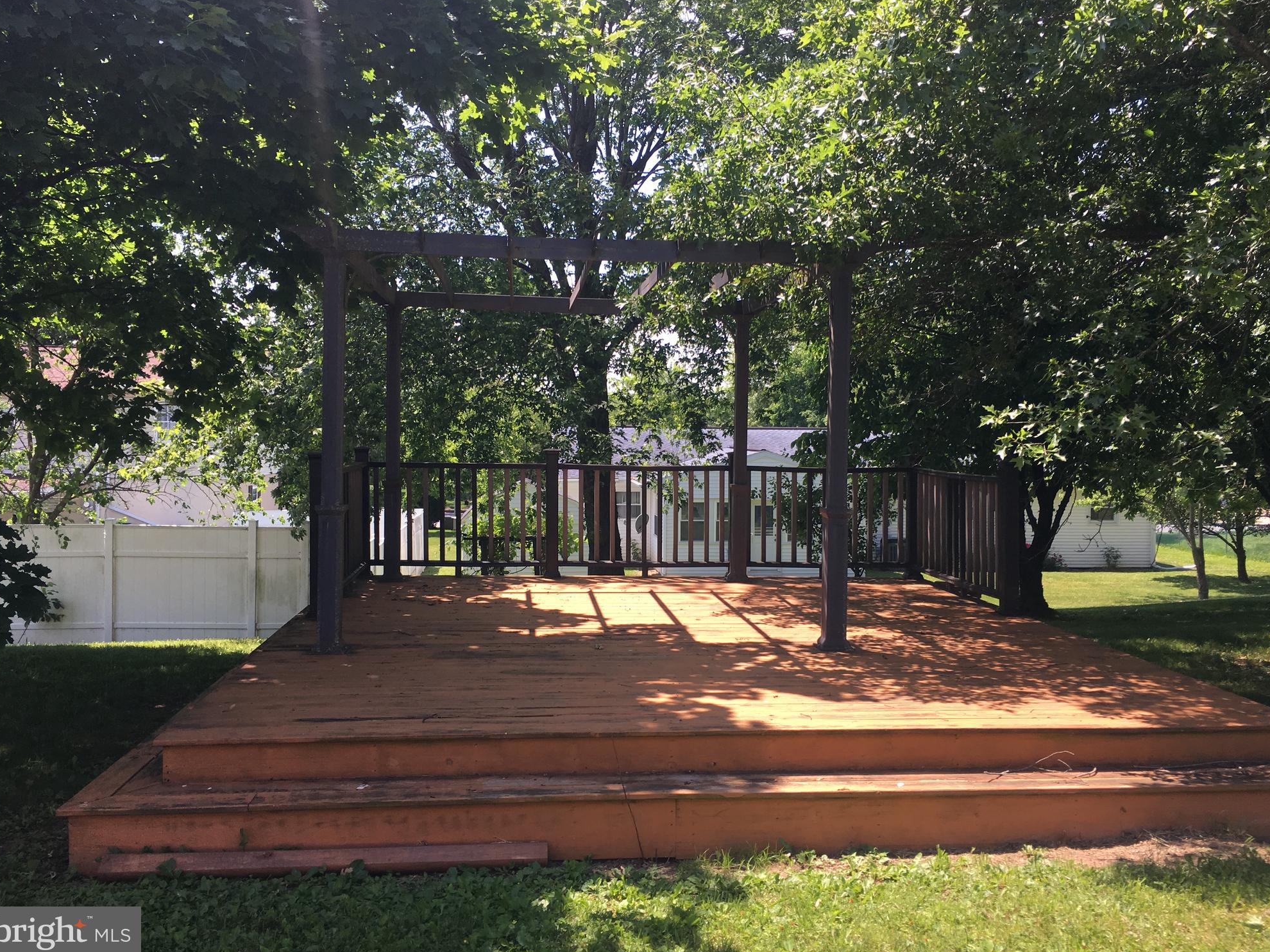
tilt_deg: +1.1
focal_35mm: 30
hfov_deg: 60.0
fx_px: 1101
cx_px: 638
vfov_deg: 46.8
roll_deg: -0.5
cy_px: 467
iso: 25
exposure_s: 1/523
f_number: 2.2
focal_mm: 4.15
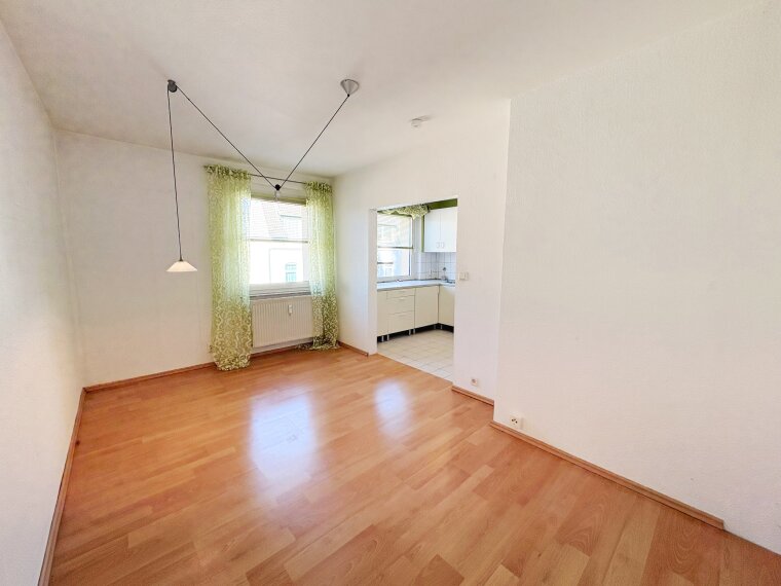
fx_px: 316
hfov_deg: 102.1
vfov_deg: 85.7
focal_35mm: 14
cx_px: 390
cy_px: 293
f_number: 2.2
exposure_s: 1/114
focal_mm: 2.22
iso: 80
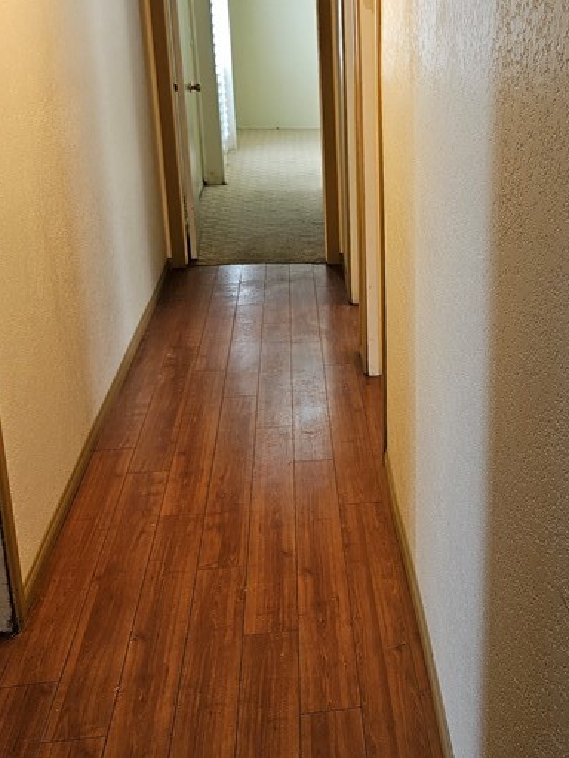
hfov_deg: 30.5
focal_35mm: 46
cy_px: 333
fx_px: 1008
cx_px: 482
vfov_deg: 41.2
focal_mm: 5.4
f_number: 1.8
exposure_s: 1/30
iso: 100
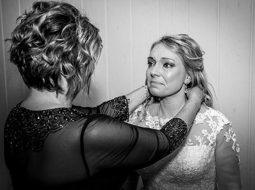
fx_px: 344
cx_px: 164
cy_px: 72
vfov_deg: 30.8
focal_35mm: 47
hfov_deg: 40.3
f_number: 2.8
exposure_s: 1/50
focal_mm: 27
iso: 100
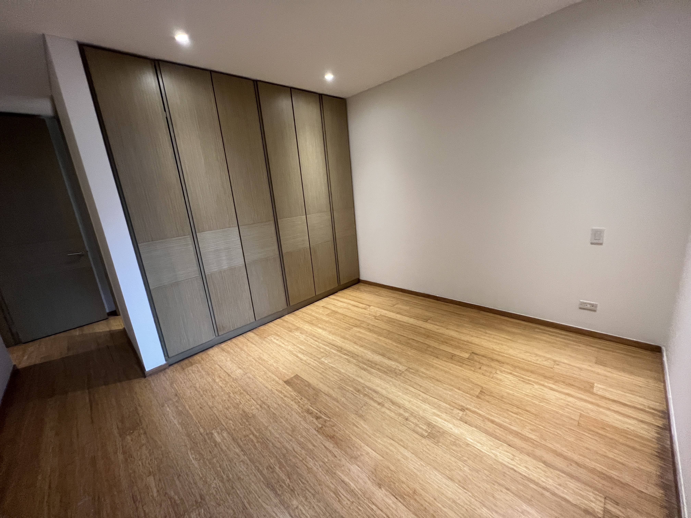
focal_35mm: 13
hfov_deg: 106.2
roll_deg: +6.0
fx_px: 260
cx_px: 346
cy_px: 259
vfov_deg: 89.9
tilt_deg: -14.7
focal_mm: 1.57
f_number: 1.8
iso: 320
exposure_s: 1/60
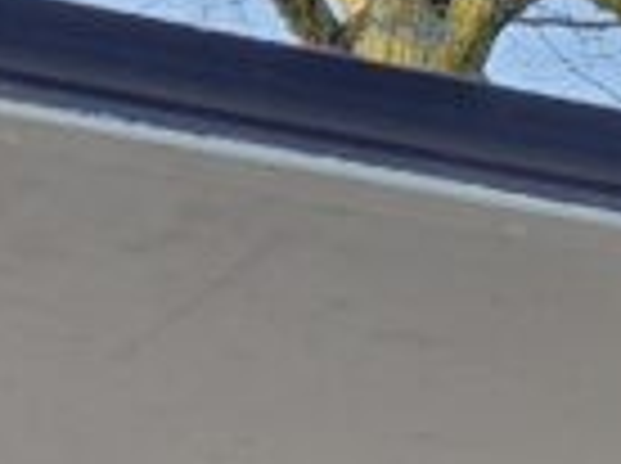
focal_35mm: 171
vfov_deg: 7.3
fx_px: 3062
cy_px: 1586
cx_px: -122
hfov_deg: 11.4
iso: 50
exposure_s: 1/100
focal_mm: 5.54
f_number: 1.8
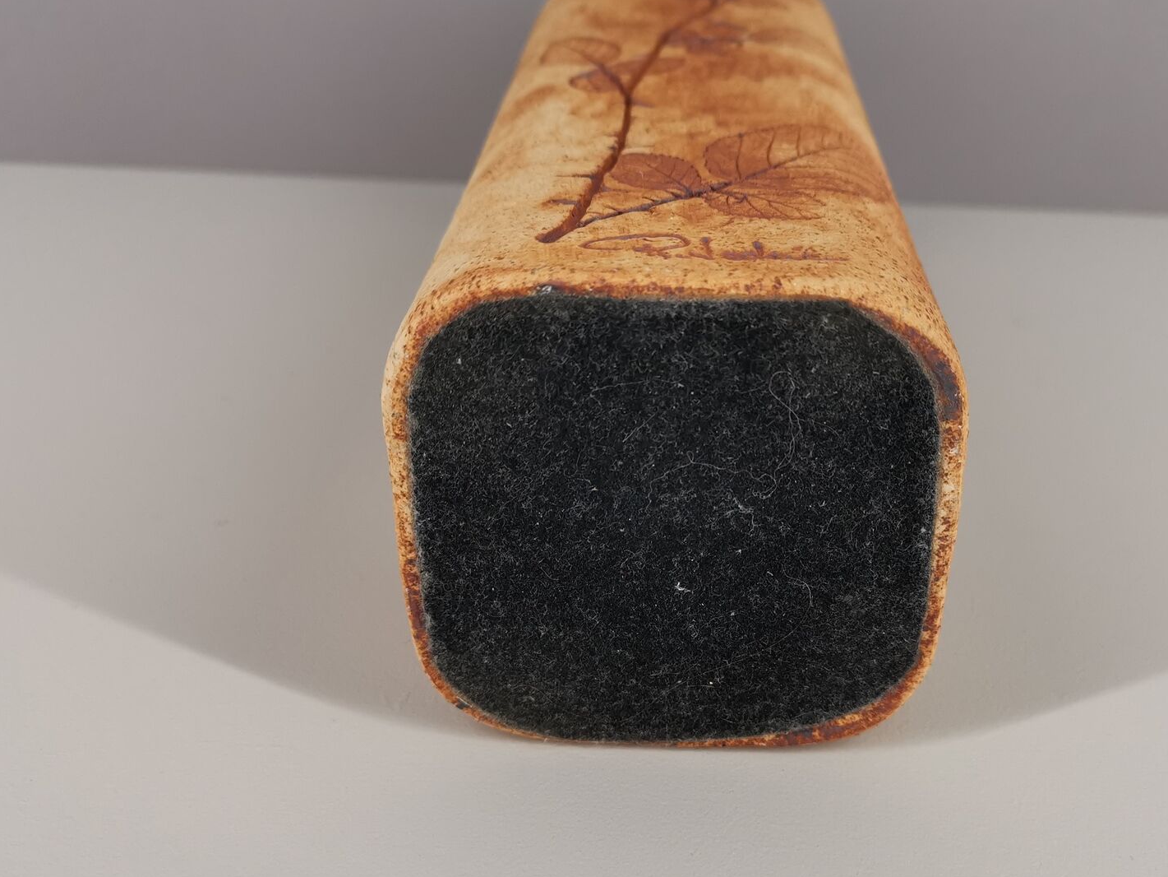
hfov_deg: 48.7
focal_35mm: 38
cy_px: 503
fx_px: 1282
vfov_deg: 37.6
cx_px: 688
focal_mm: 5.58
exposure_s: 1/120
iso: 160
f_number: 1.8
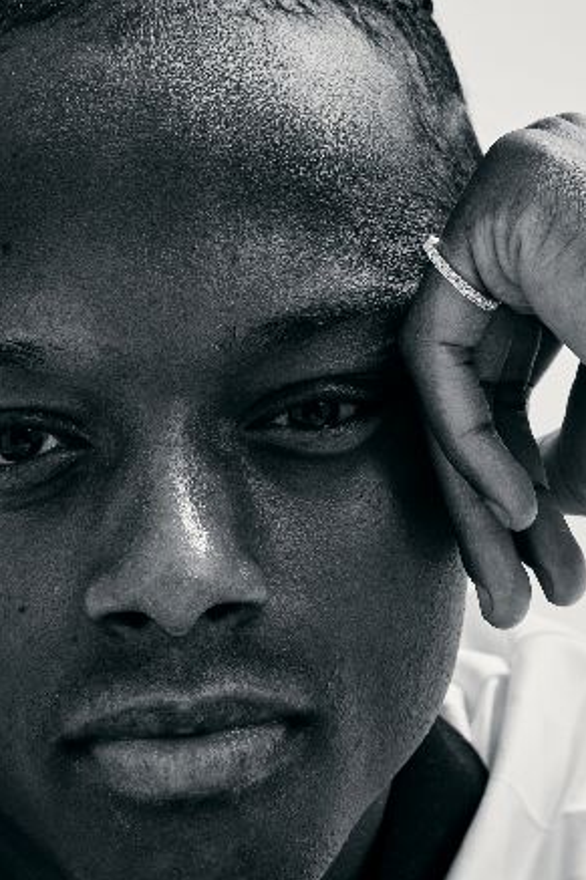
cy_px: 880
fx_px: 3030
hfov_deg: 11.0
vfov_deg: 16.2
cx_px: 111
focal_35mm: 124
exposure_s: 1/125
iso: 100
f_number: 8
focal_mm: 50
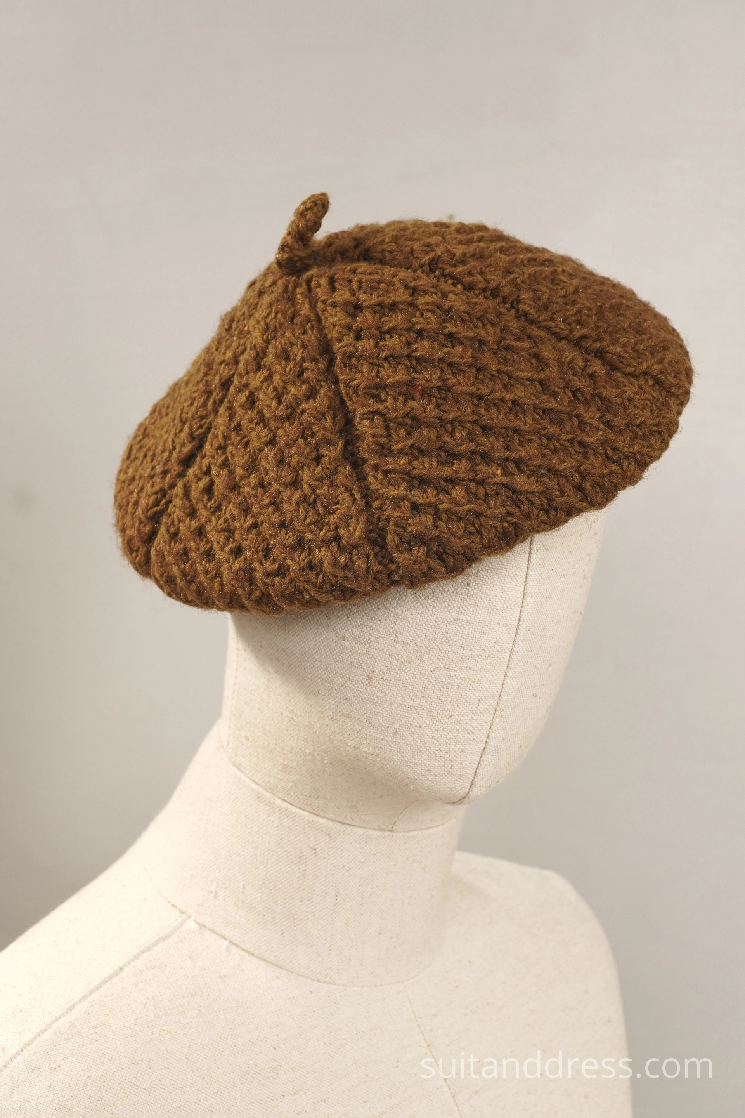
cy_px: 559
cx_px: 372
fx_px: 1490
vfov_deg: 41.1
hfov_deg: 28.1
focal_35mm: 48
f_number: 7.1
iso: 250
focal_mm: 32
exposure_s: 1/25
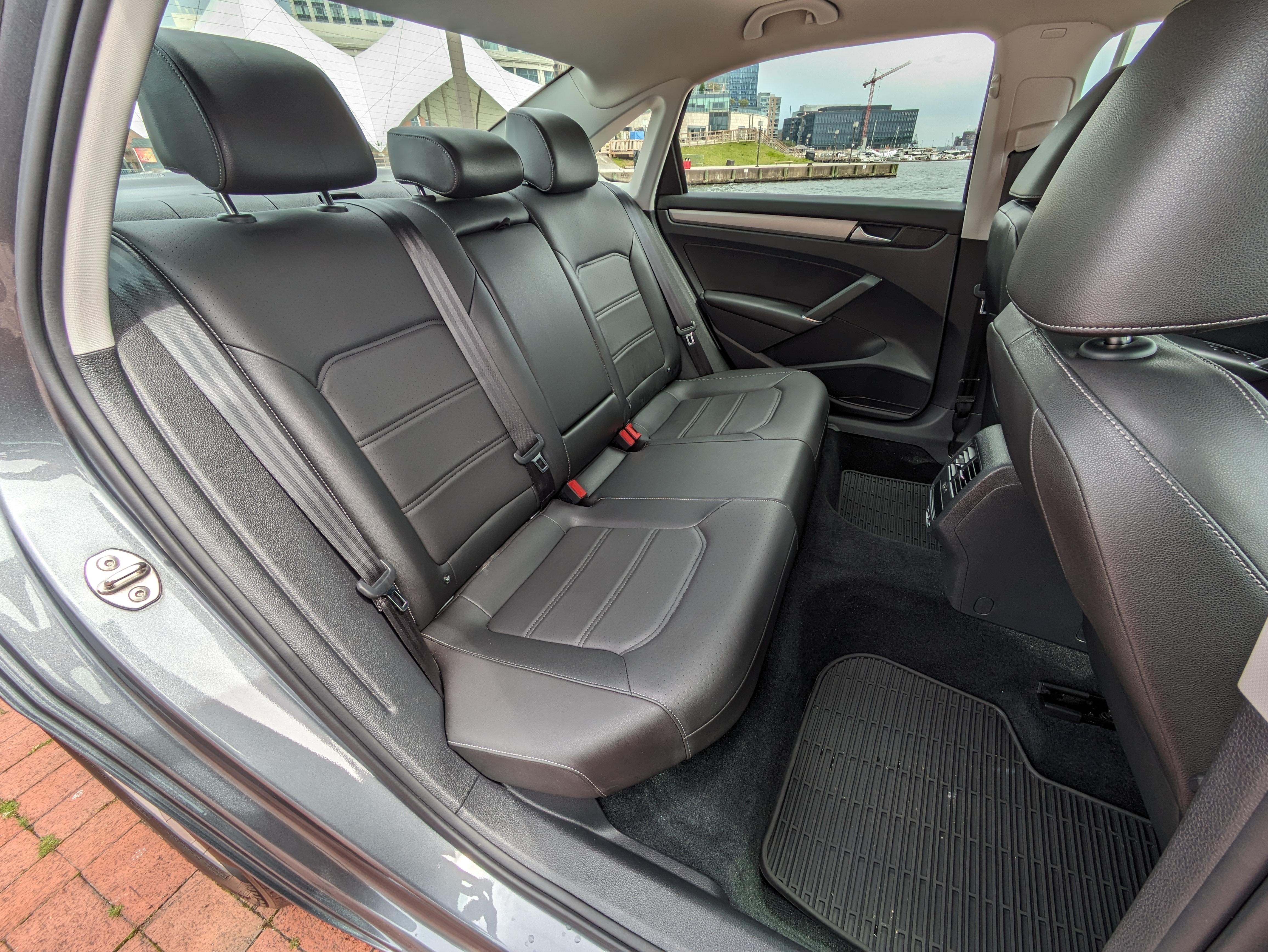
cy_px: 476
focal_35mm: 14
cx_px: 634
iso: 27
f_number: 2.2
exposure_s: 1/504
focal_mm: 1.83
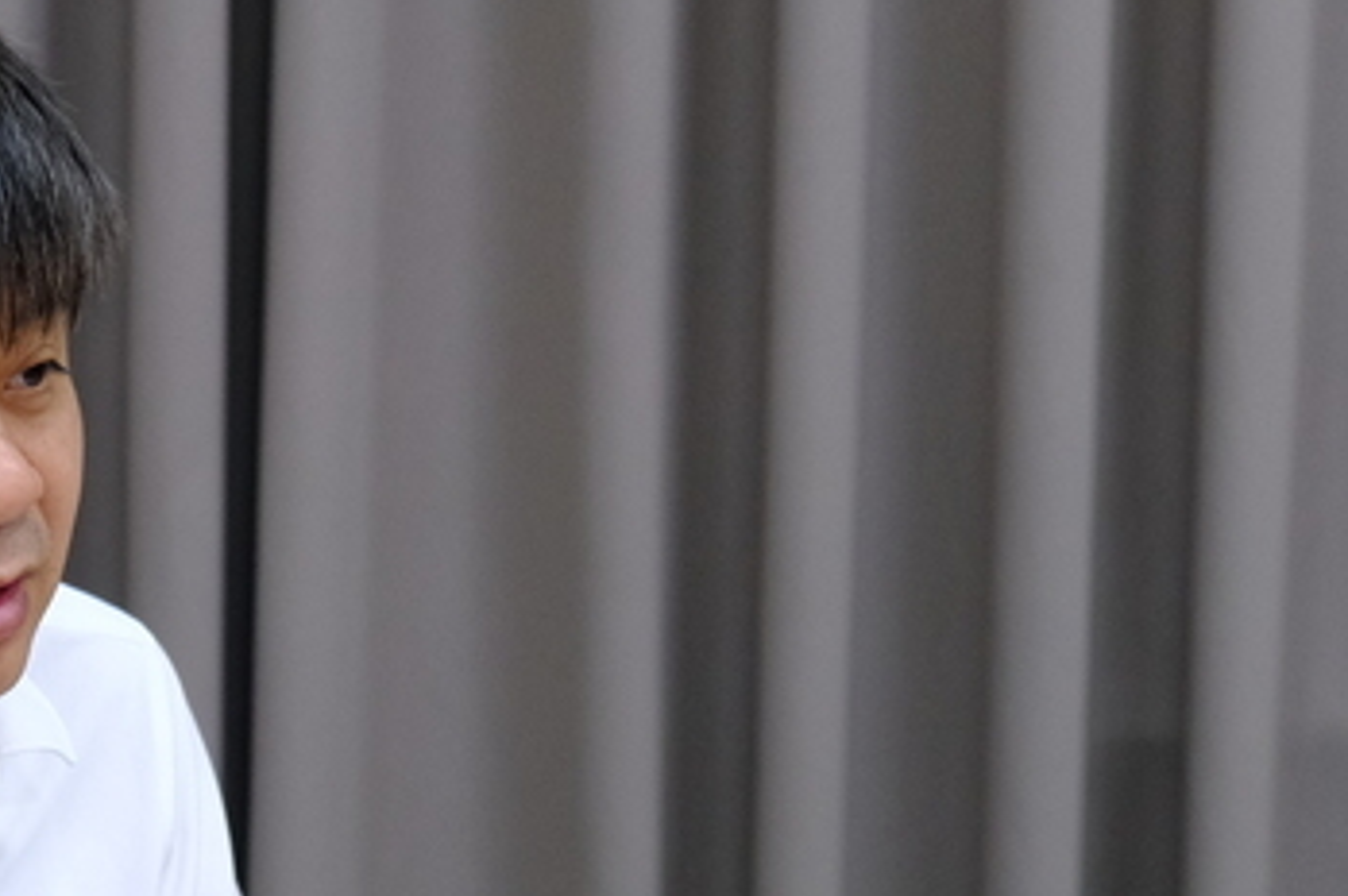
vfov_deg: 10.7
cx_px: -12
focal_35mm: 127
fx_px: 4751
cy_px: 805
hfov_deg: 15.8
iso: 2000
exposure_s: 1/125
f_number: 4
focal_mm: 35.8
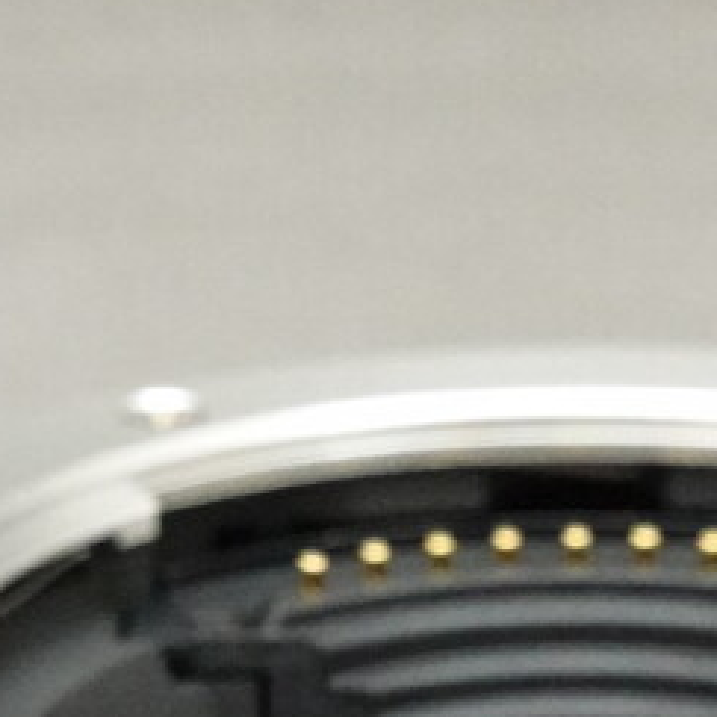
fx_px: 6772
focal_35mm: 289
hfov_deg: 6.0
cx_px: 693
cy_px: 950
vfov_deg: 6.0
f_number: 5.6
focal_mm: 25.34
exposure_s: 1/80
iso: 3200
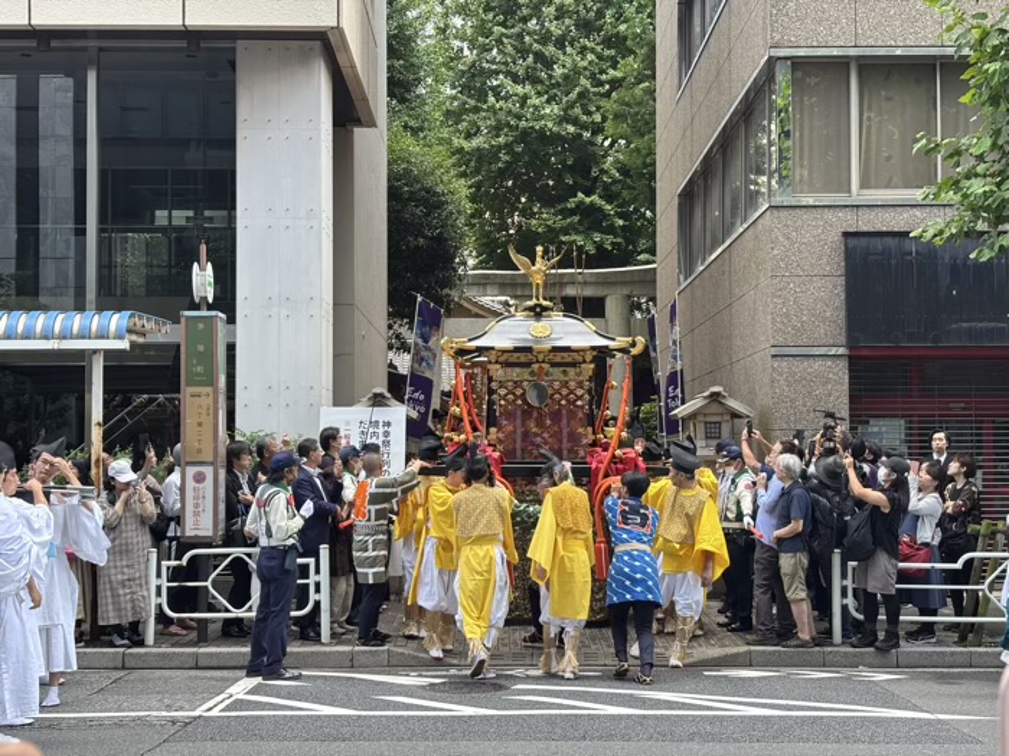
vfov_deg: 28.0
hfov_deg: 36.8
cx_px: 504
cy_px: 378
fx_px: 1516
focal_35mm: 52
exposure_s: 1/121
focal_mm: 5.96
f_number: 1.6
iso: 32
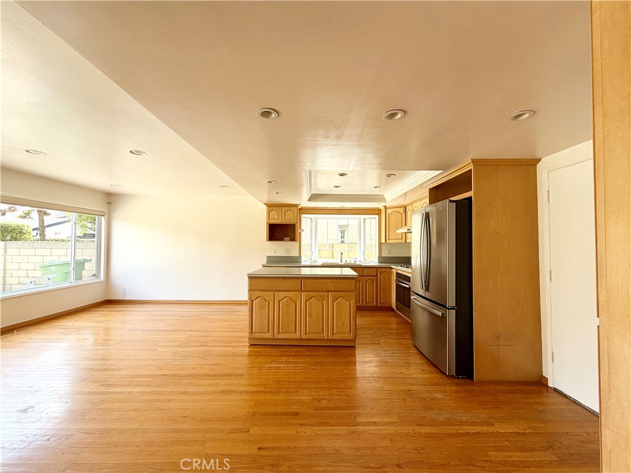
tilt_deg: +1.0
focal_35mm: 14
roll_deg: -0.5
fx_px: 255
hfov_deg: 102.1
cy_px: 236
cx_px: 316
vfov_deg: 85.7
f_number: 2.2
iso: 64
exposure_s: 1/121
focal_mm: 2.22
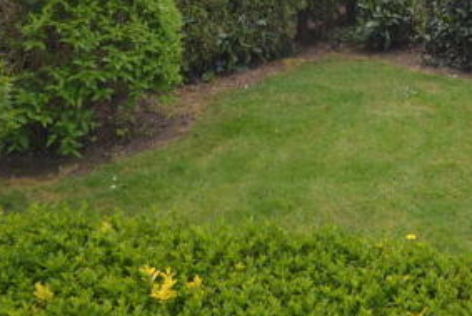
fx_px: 592
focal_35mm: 45
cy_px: 3
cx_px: 368
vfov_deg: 28.1
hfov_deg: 41.8
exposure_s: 1/125
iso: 100
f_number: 5.6
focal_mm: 13
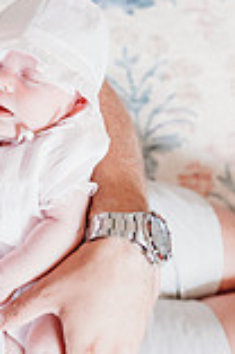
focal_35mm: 69
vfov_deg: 29.1
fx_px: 679
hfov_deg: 19.3
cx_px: 27
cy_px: 122
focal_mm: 24
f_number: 2.8
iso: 1000
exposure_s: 1/200
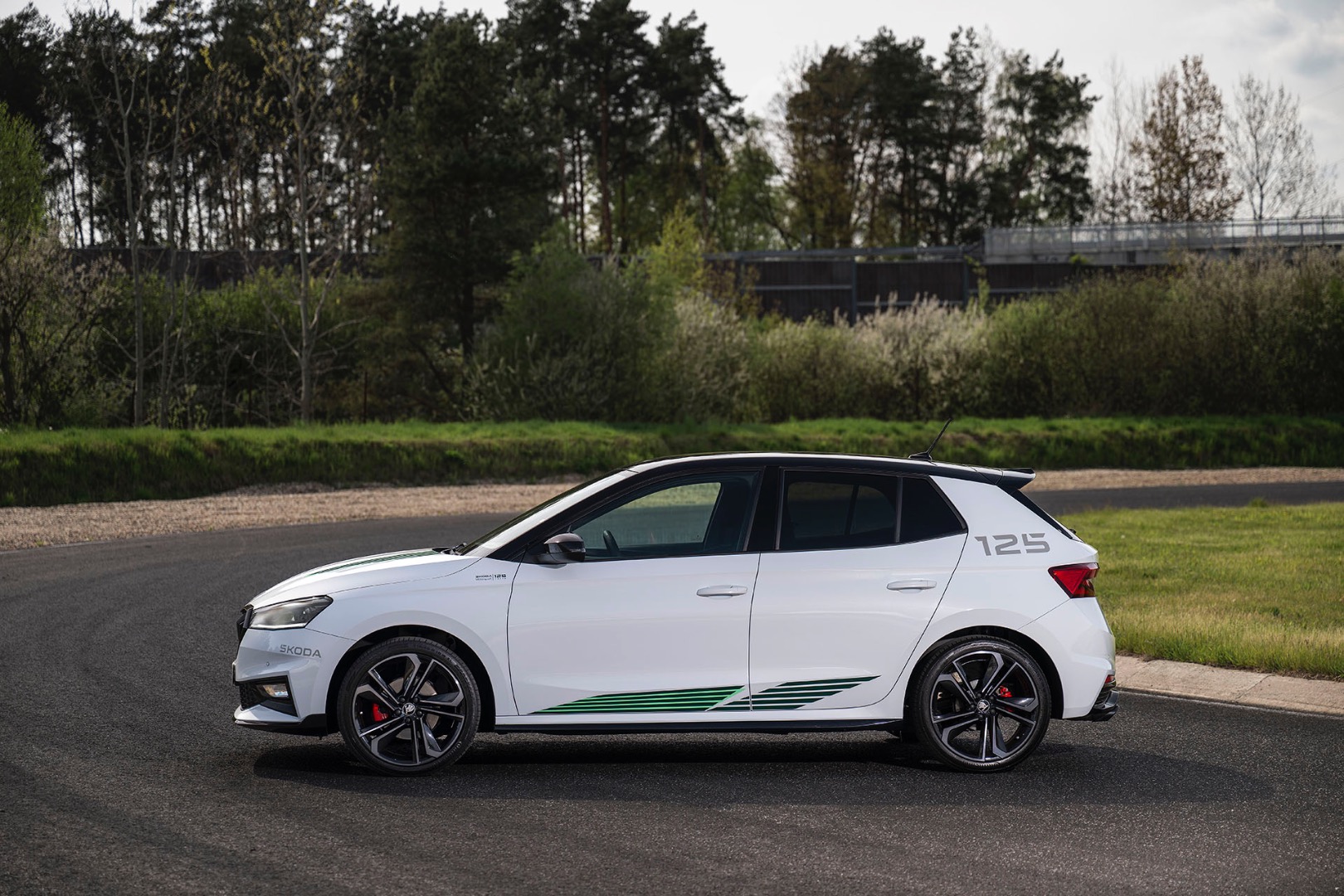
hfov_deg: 28.8
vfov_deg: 19.5
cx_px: 672
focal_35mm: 70
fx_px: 2613
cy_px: 448
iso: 32
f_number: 3.2
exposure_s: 1/200
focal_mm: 70
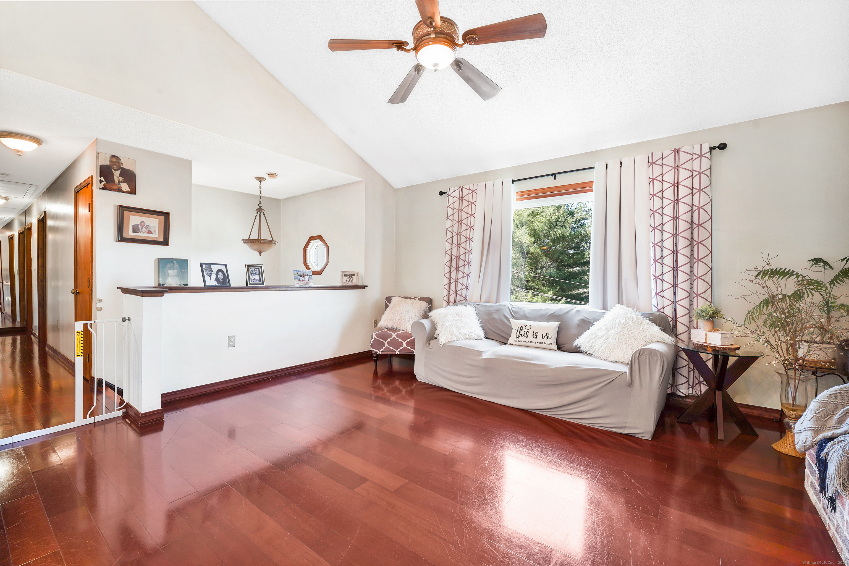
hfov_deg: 100.4
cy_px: 283
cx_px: 424
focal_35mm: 15
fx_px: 354
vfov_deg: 77.3
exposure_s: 2.5
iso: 100
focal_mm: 15
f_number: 9
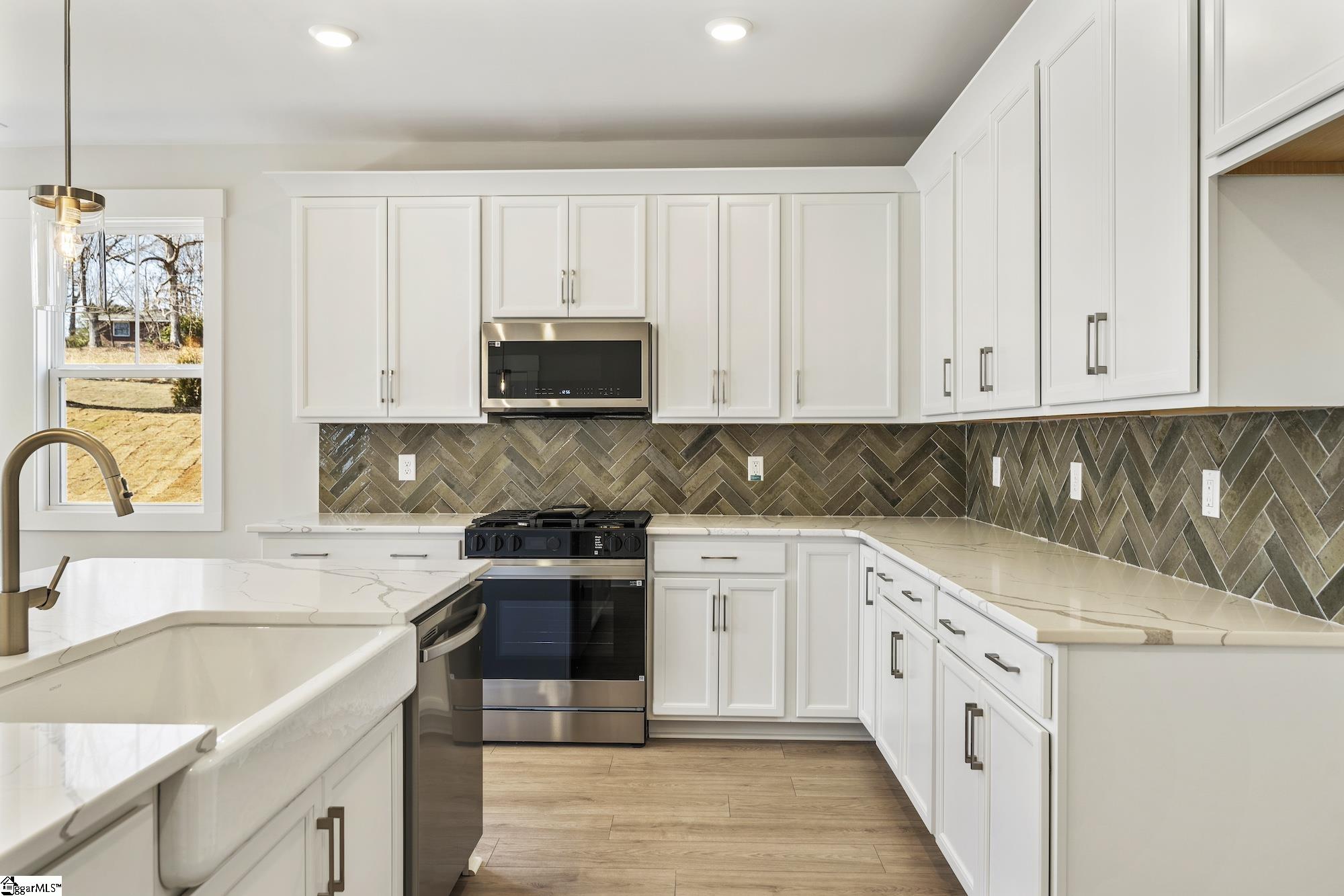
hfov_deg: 73.7
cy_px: 448
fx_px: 896
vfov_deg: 53.1
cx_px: 672
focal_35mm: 24
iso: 400
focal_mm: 24
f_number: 6.3
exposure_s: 1/6
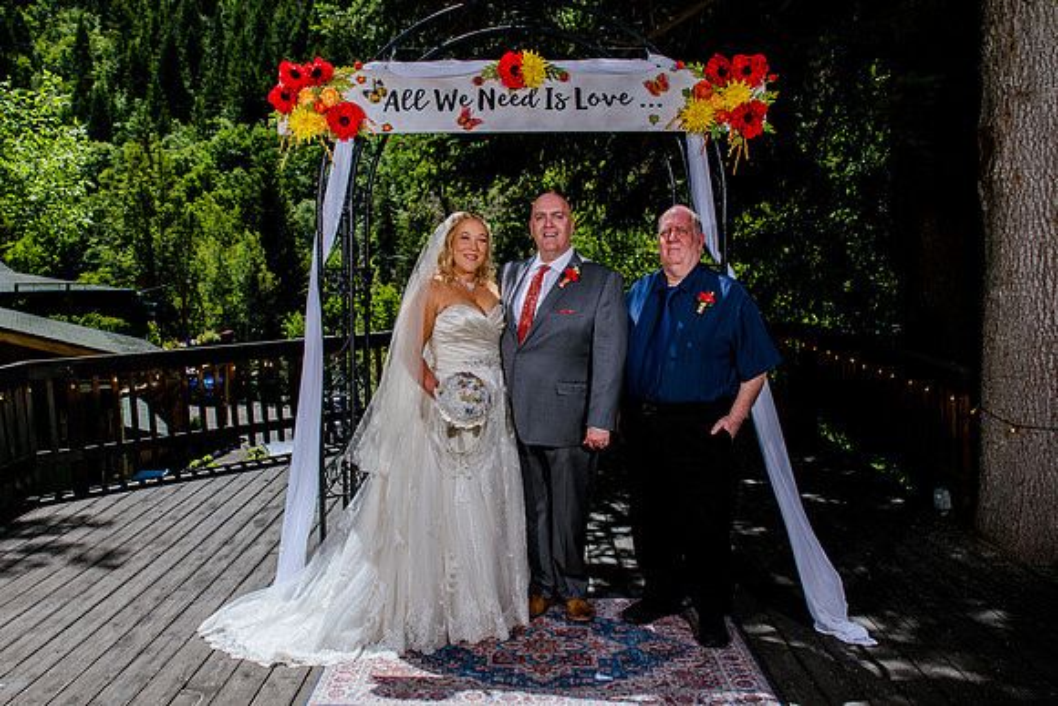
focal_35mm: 29
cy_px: 357
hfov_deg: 63.4
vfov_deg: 44.9
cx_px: 485
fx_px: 854
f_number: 8
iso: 160
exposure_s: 1/400
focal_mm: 24
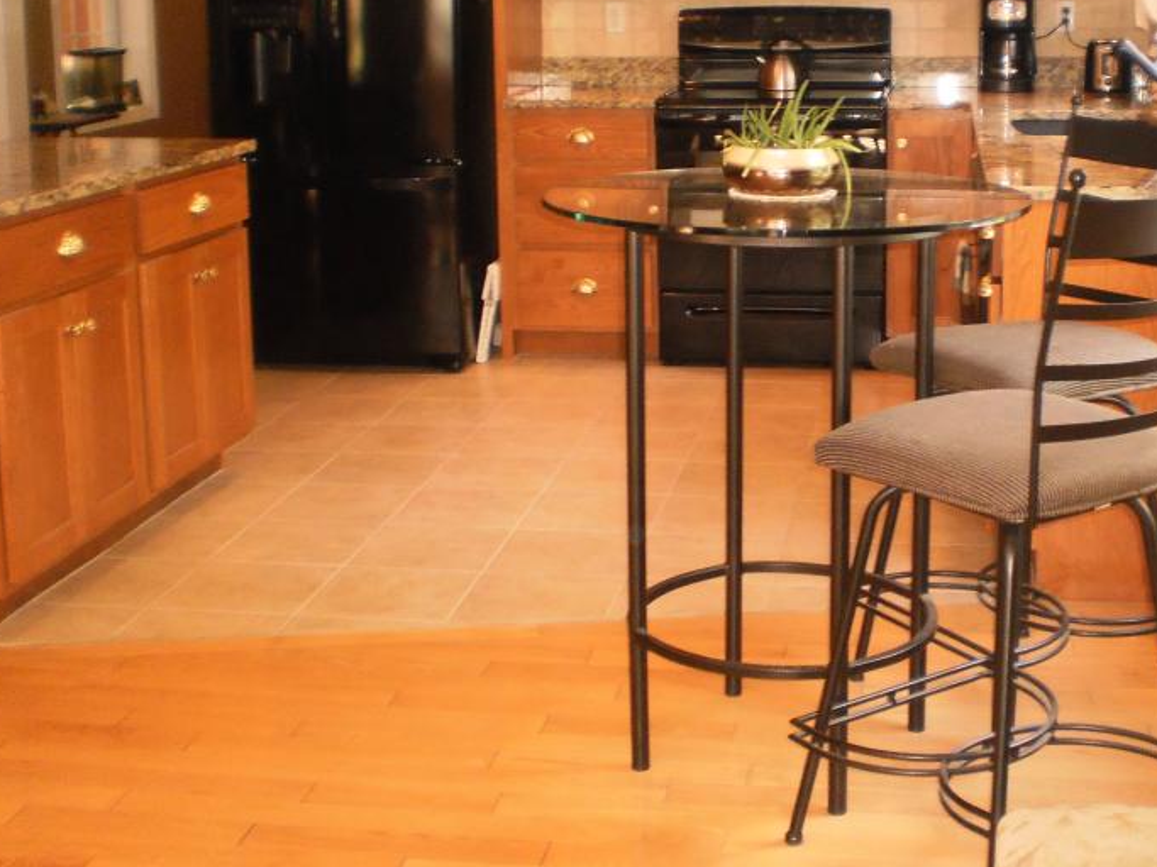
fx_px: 1805
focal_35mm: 54
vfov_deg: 26.8
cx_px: 761
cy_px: 271
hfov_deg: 35.2
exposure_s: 1/30
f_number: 3.1
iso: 320
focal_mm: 6.3
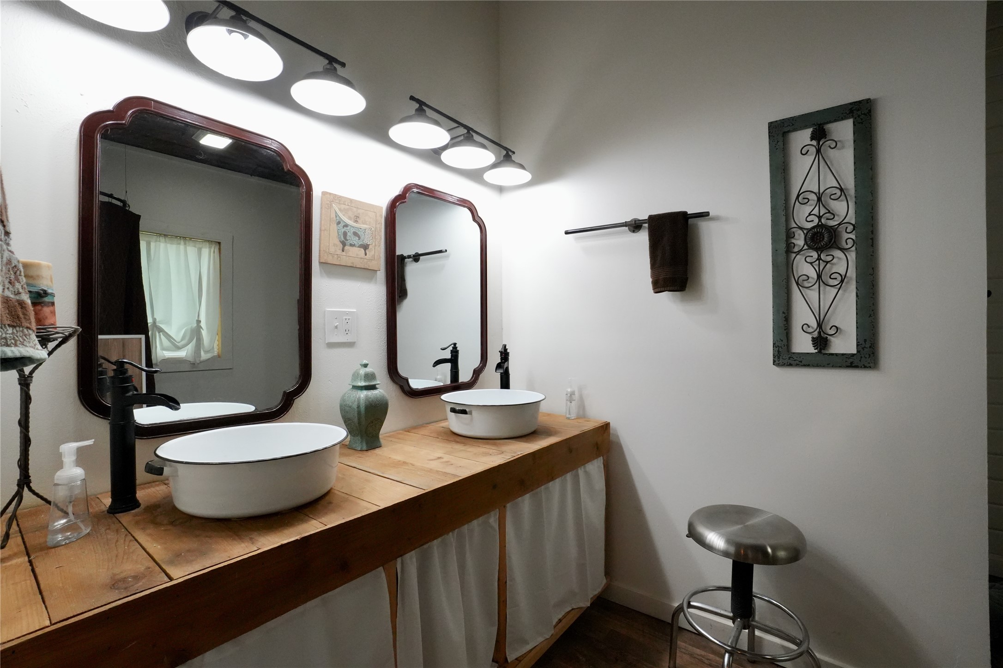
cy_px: 334
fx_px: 418
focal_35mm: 15
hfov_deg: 100.4
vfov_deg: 77.3
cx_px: 502
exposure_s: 1/50
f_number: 13
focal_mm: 10
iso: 3200
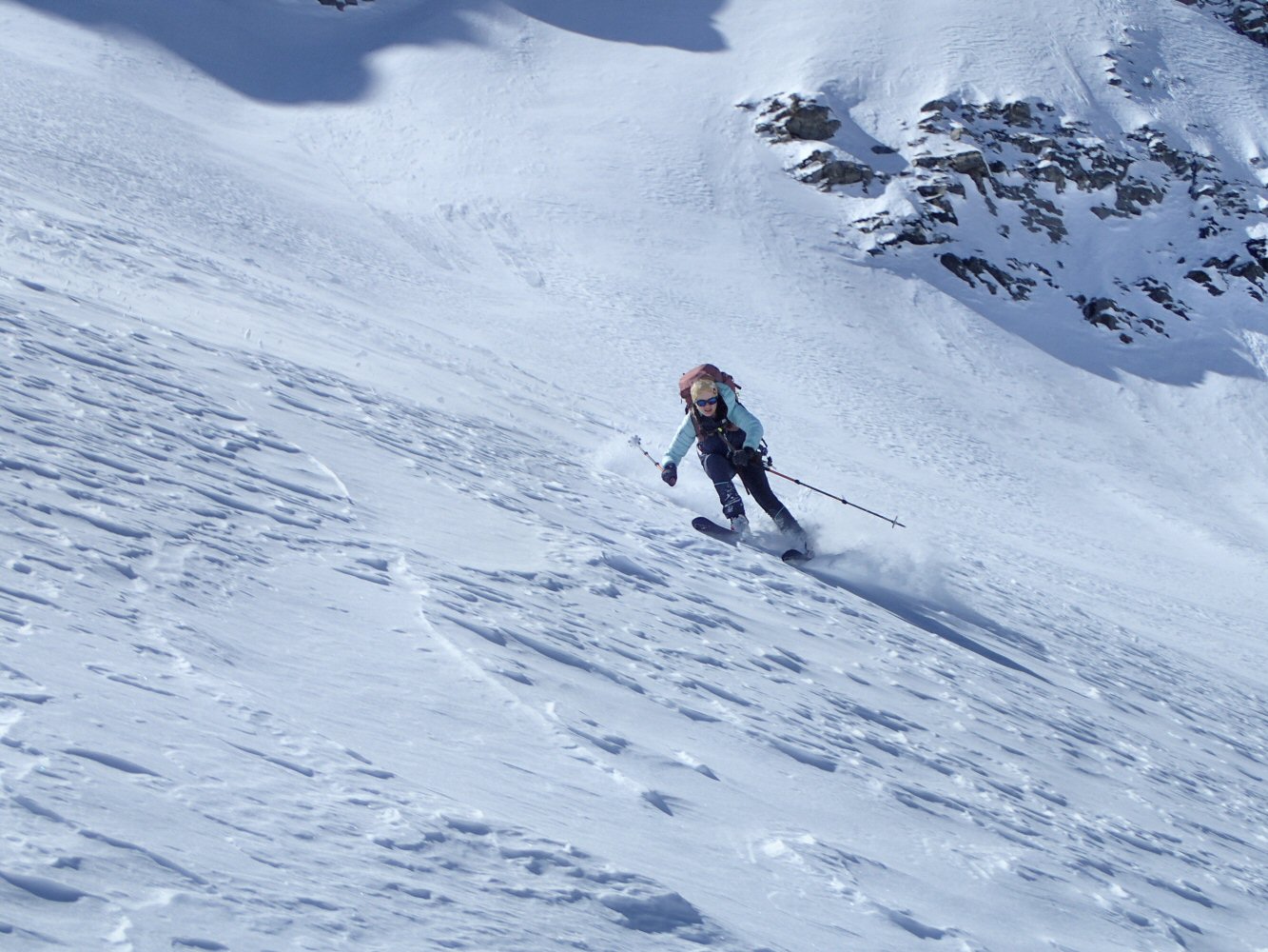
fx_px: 2564
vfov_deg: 21.0
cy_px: 476
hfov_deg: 27.8
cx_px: 634
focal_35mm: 70
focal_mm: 12.6
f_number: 16
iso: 100
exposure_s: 1/160
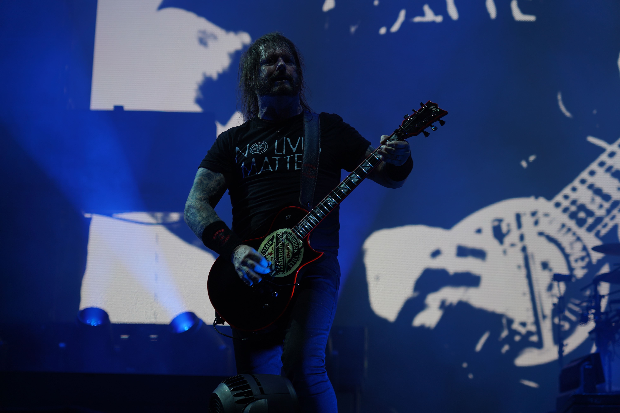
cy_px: 206
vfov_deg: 15.9
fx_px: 1481
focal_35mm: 86
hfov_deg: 23.6
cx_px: 310
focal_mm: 86
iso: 100
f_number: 4.5
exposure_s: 1/125
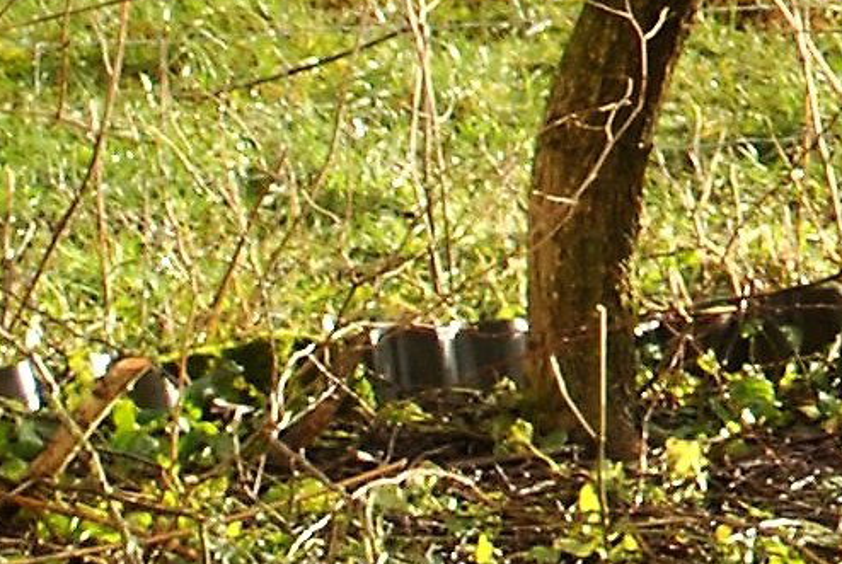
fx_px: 9393
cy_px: -1223
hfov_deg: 5.0
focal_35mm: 401
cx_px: 2039
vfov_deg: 3.4
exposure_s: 1/125
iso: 100
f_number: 5.6
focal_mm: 40
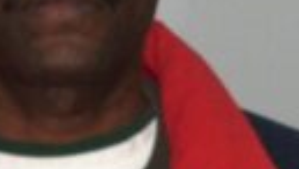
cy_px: -94
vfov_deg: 3.0
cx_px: 87
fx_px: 3255
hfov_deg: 5.3
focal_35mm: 410
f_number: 4.7
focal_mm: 29
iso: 160
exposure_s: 1/180
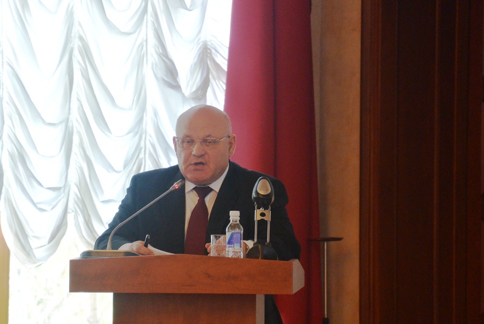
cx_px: 242
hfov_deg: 6.9
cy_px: 162
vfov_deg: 4.6
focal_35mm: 297
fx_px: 3999
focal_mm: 110
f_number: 5.6
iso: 800
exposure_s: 1/100
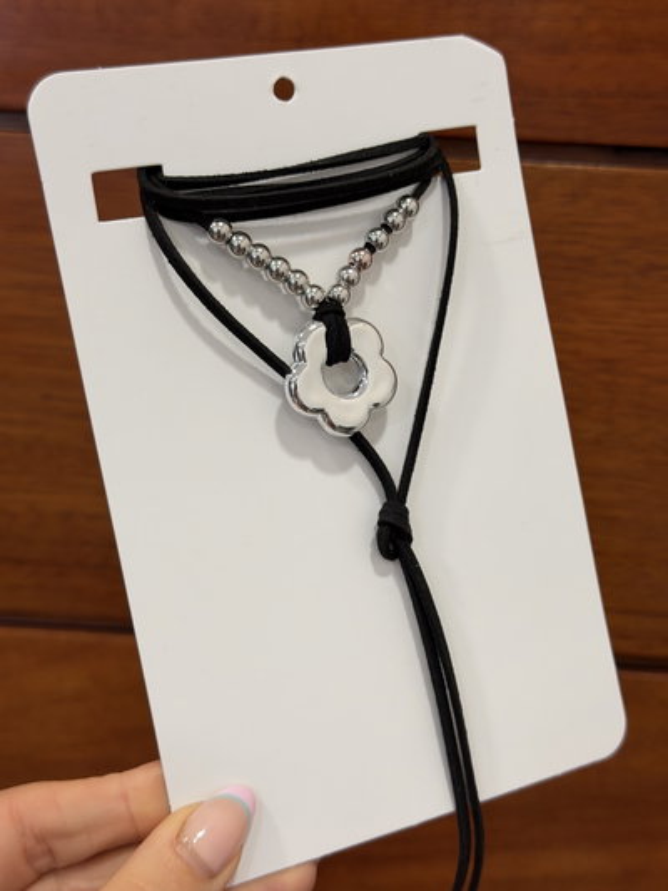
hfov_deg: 30.3
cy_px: 446
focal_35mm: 48
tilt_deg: -11.3
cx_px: 334
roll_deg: -2.9
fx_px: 1235
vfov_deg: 39.6
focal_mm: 6.76
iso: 64
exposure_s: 1/50
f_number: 1.78
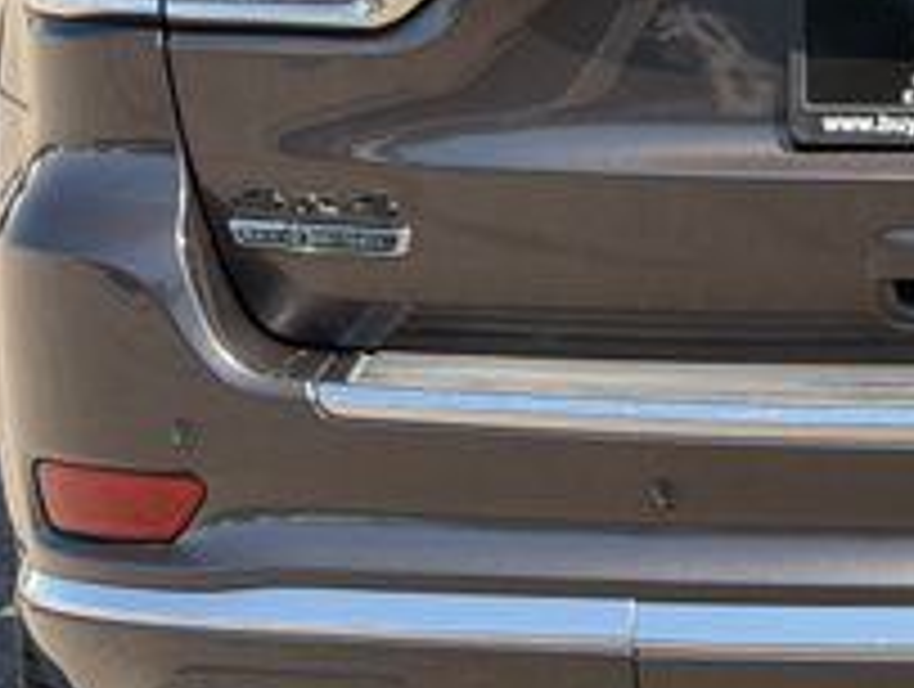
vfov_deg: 9.8
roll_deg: -0.3
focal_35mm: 151
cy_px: 58
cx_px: 1000
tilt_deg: -10.1
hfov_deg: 12.8
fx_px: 3994
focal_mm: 6.76
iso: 80
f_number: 1.78
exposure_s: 1/1133
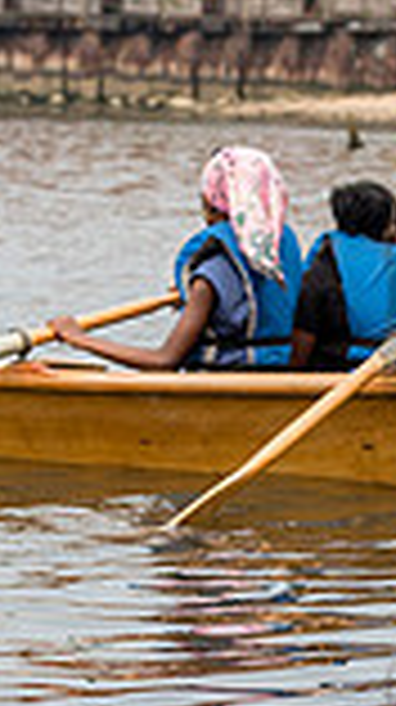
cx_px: 400
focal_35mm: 271
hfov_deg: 4.5
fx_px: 5072
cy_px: 277
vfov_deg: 8.0
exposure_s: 1/1000
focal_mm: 70
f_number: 4
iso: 200
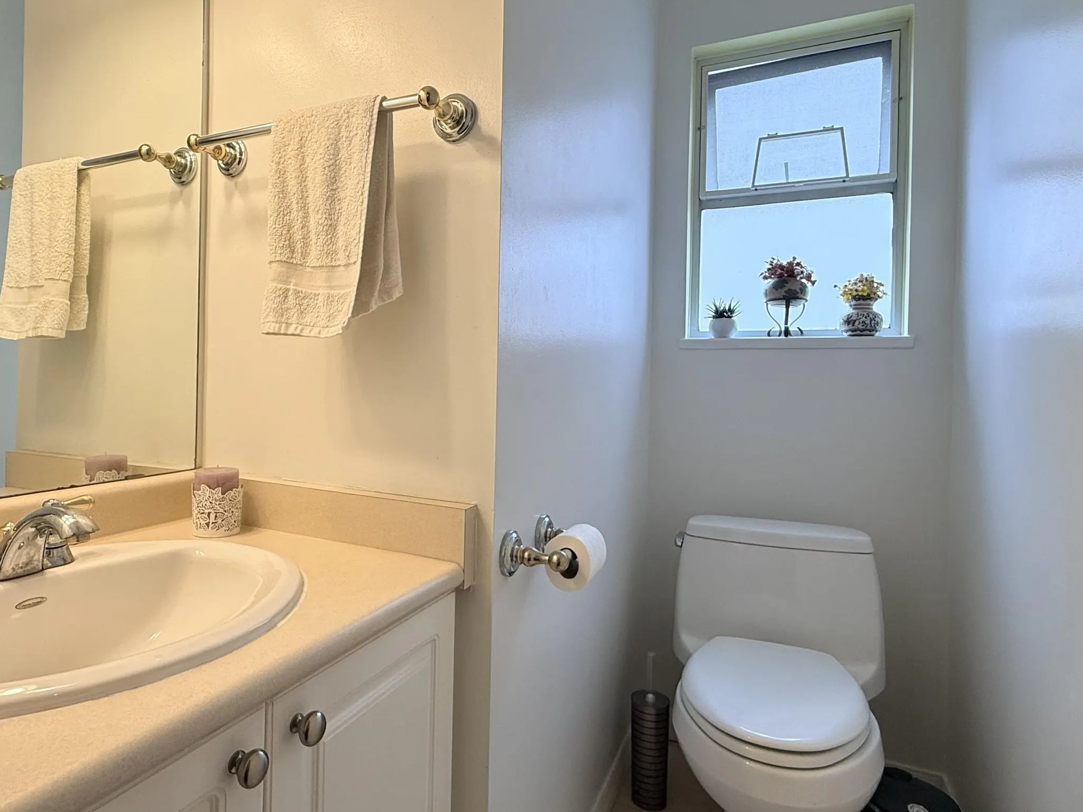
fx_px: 657
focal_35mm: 21
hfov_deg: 78.6
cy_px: 382
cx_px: 473
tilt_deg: -0.5
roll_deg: -1.3
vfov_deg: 63.4
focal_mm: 2.22
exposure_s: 1/120
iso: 100
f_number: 2.2
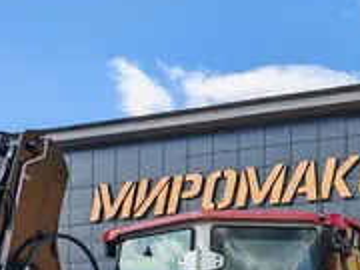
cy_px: 416
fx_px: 853
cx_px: 434
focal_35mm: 82
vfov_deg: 16.3
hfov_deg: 22.0
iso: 50
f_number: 1.6
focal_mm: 5.4
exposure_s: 1/1500
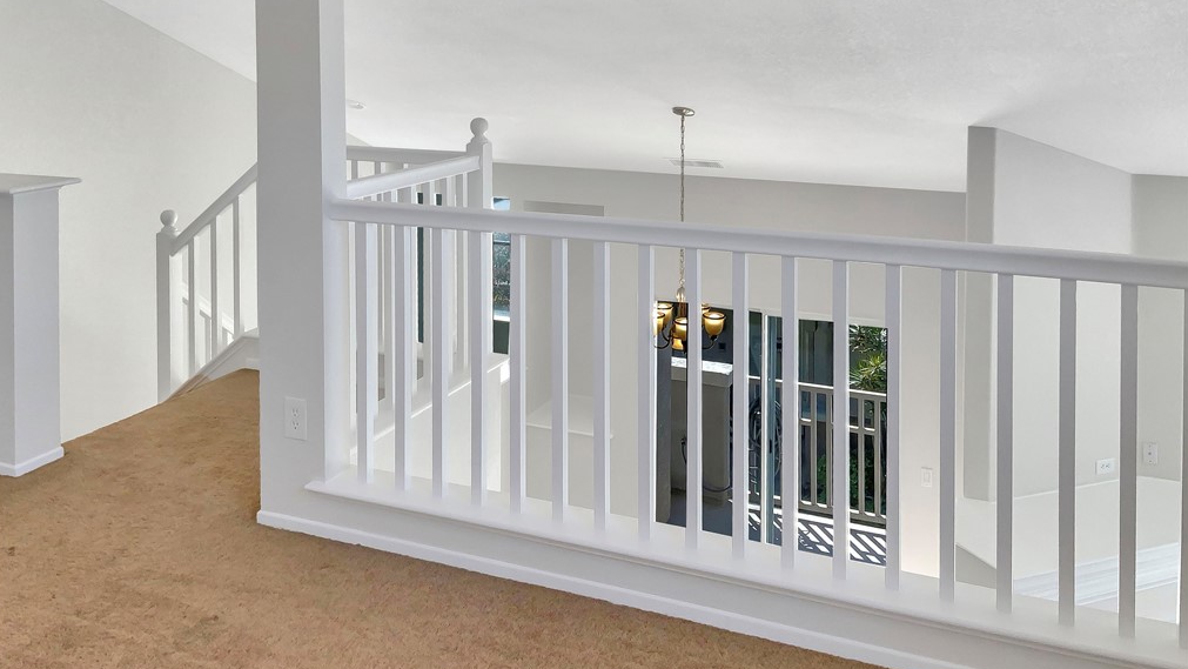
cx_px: 592
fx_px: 1008
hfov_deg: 61.0
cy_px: 307
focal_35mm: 32
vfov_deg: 36.7
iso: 40
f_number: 1.8
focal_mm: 3
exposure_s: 1/120
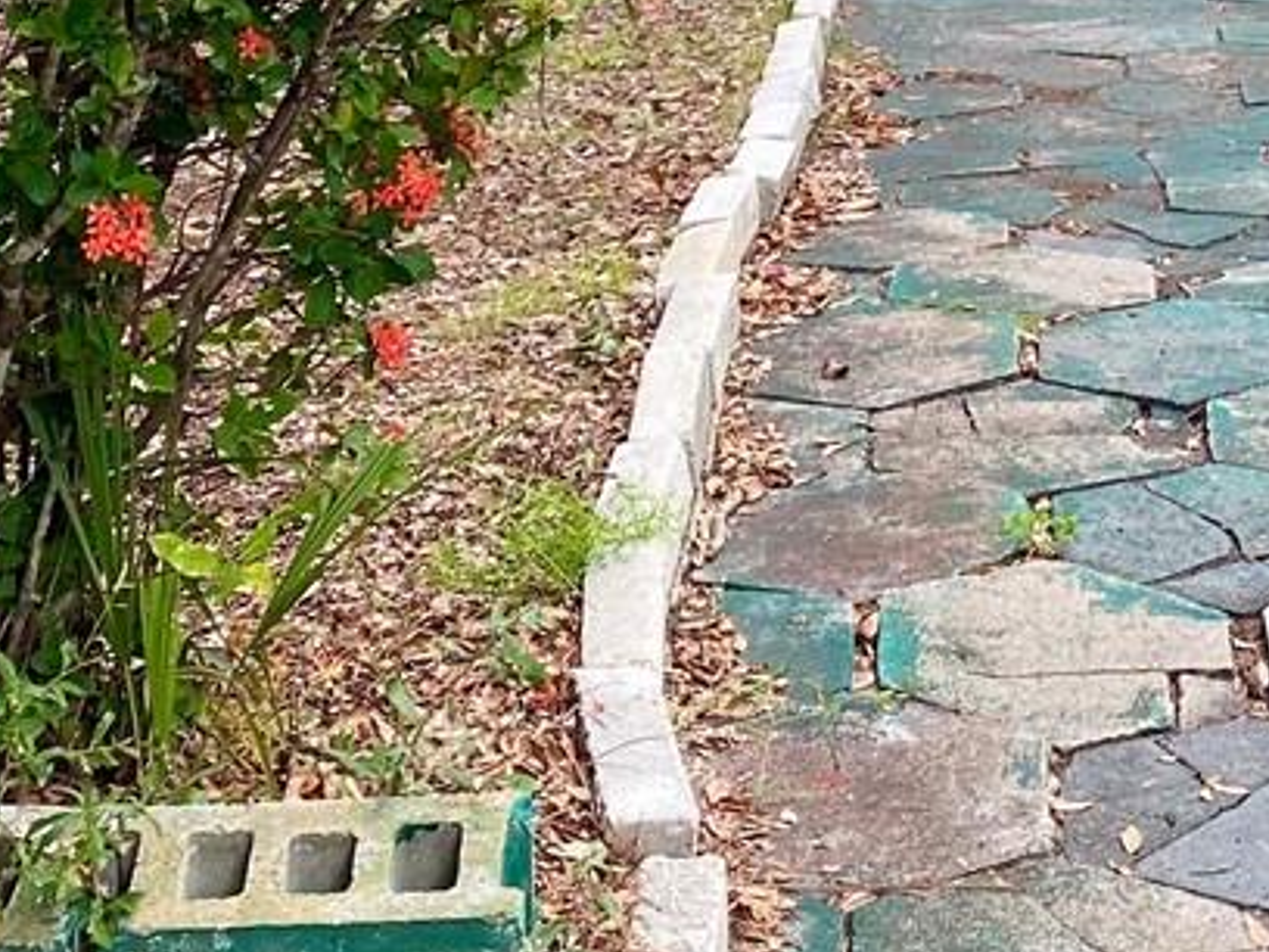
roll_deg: -0.5
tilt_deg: +1.8
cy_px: -706
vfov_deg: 13.2
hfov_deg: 18.8
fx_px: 3739
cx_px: 1201
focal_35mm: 102
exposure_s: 1/122
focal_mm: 4.25
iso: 32
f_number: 1.8
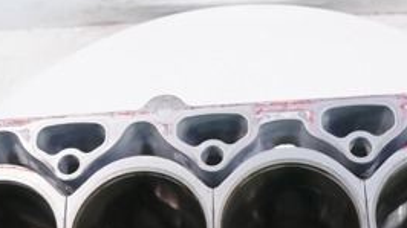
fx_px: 679
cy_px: 234
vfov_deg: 18.5
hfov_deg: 33.3
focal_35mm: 63
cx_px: 223
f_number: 3.5
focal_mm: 12
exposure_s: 1/60
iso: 250
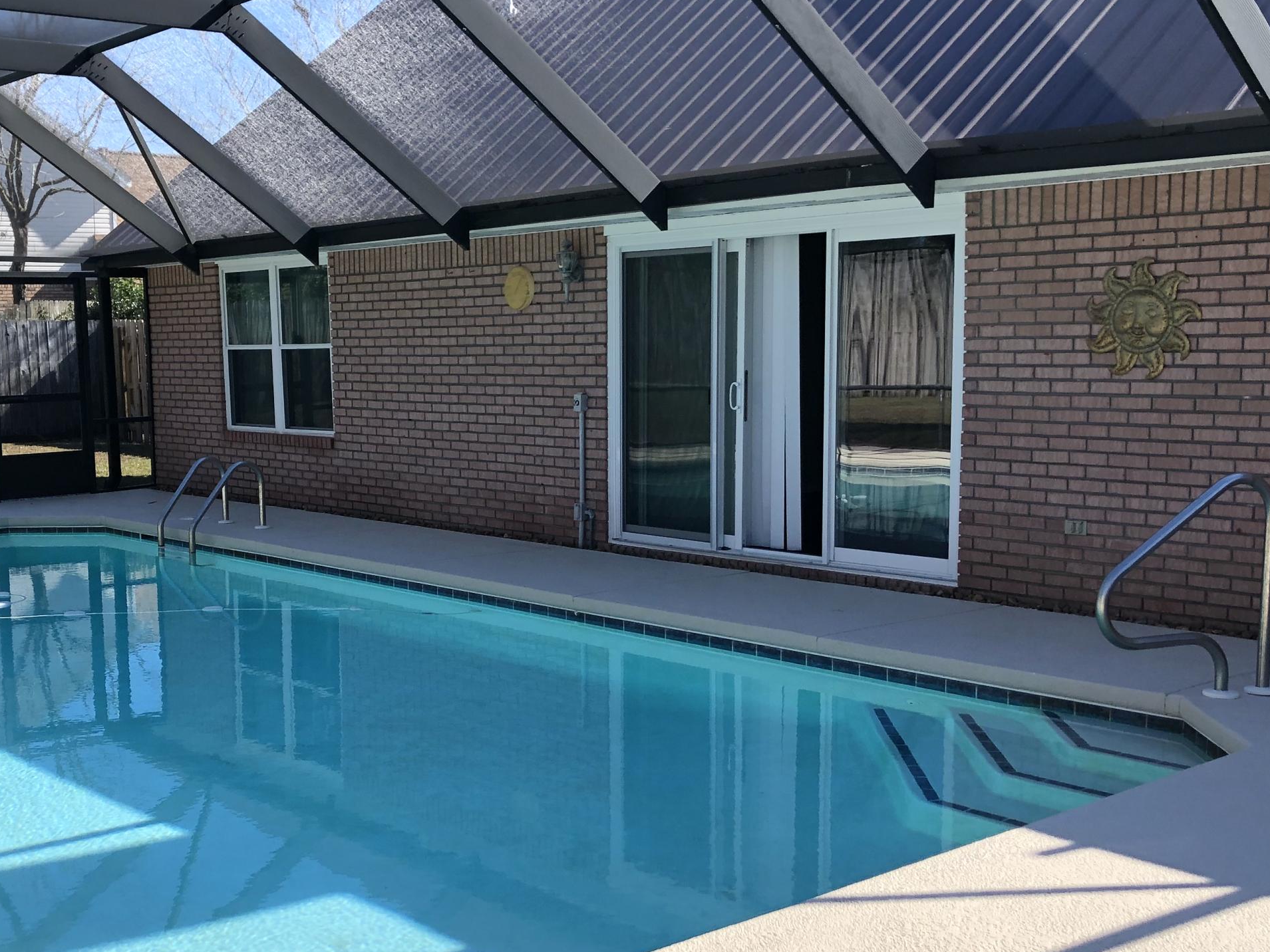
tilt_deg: -9.2
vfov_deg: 32.8
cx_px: 436
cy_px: 566
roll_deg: +1.2
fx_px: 1614
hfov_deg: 42.4
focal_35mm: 44
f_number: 1.8
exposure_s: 1/906
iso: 20
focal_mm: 3.99
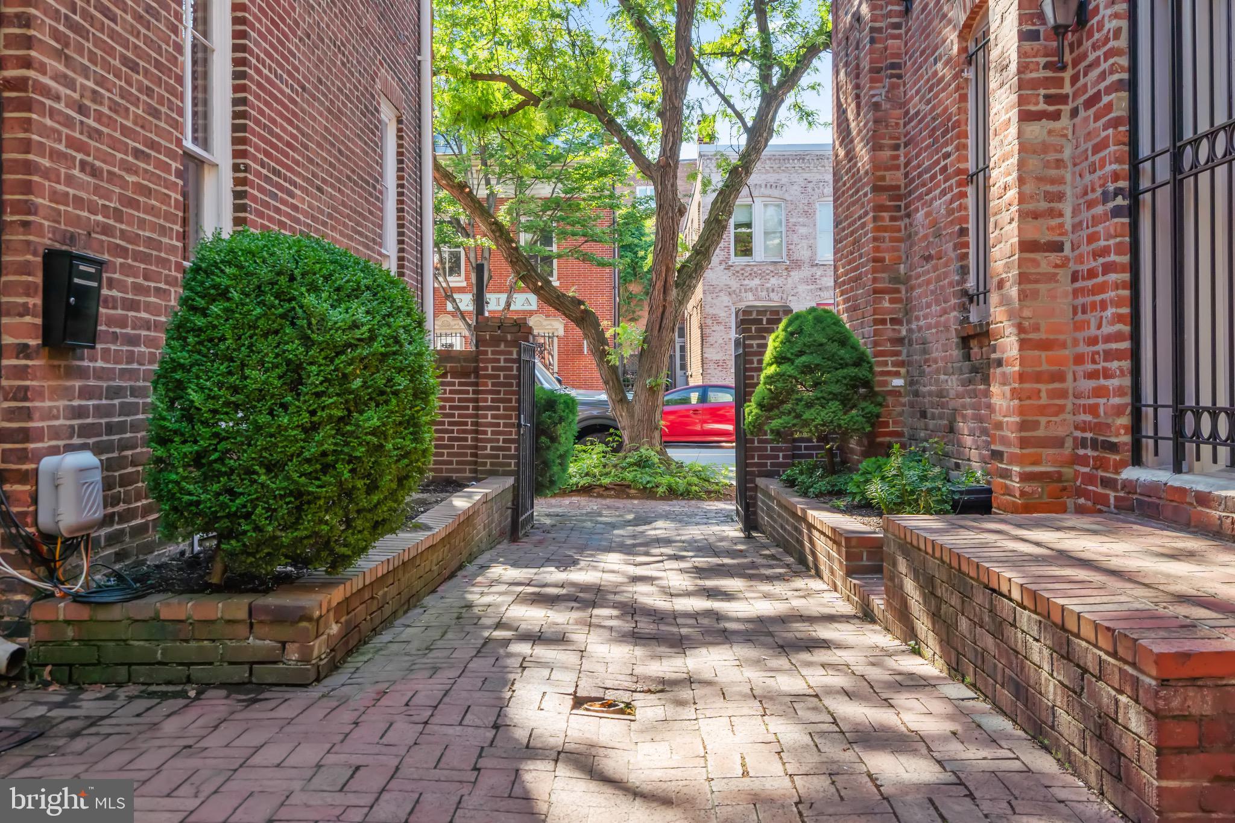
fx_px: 1098
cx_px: 618
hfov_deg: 58.7
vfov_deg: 41.1
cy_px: 412
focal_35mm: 32
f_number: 8
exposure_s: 1/640
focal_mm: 32
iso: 800
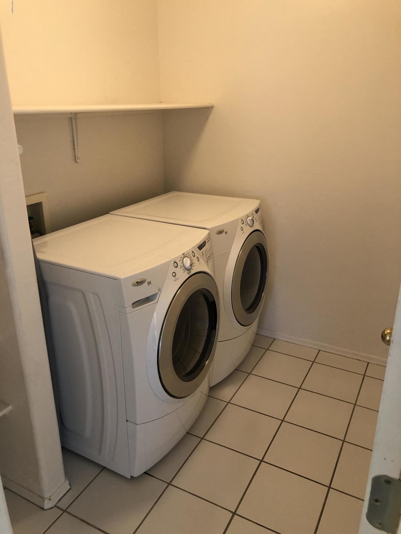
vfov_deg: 63.4
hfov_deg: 49.7
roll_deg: +0.3
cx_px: 200
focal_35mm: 28
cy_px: 267
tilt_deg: -22.3
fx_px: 432
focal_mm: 3.99
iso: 50
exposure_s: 1/15
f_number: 1.8
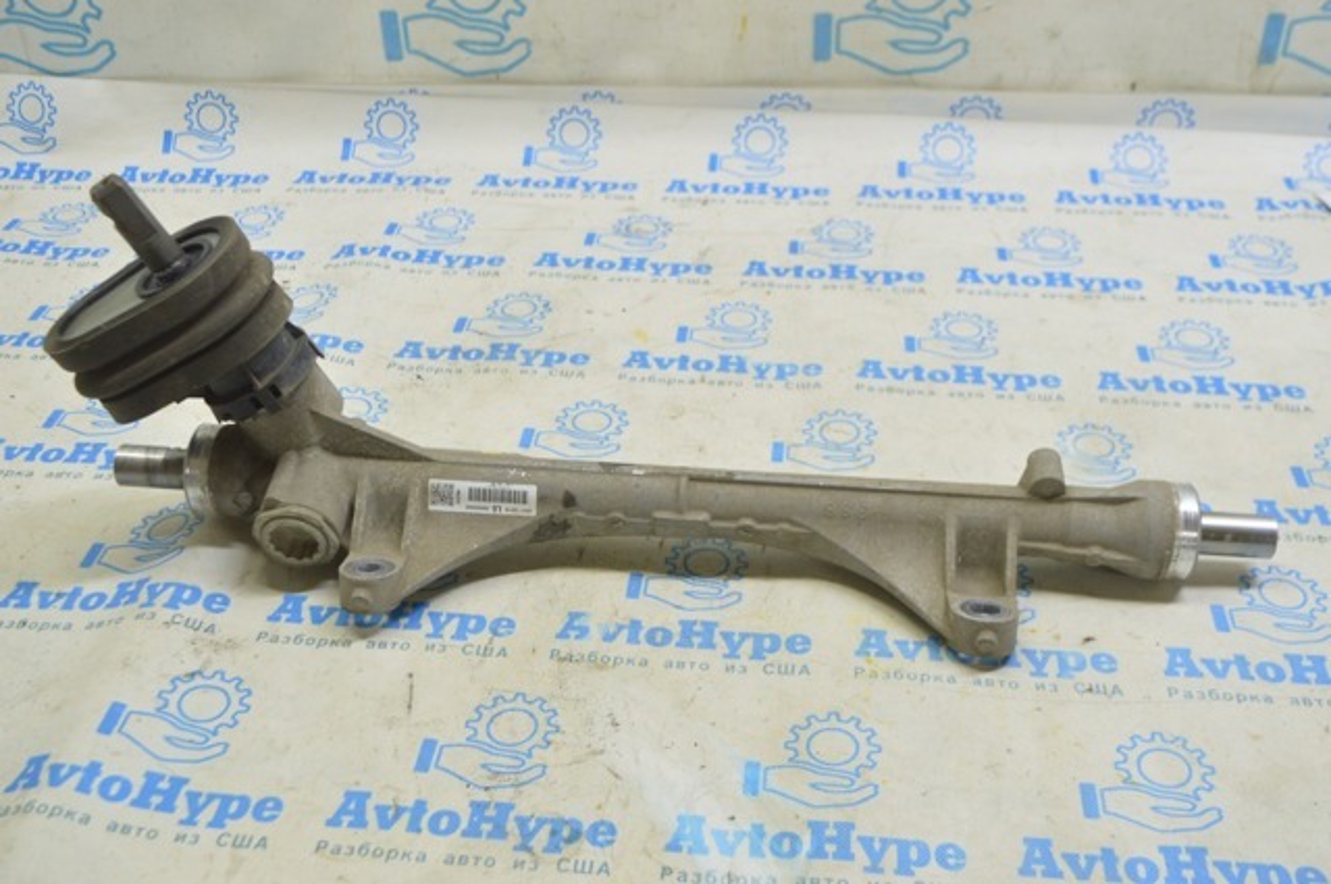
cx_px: 666
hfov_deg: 49.6
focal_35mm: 39
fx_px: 1440
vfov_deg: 34.1
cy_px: 442
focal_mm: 26
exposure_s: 1/20
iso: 400
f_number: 5.6
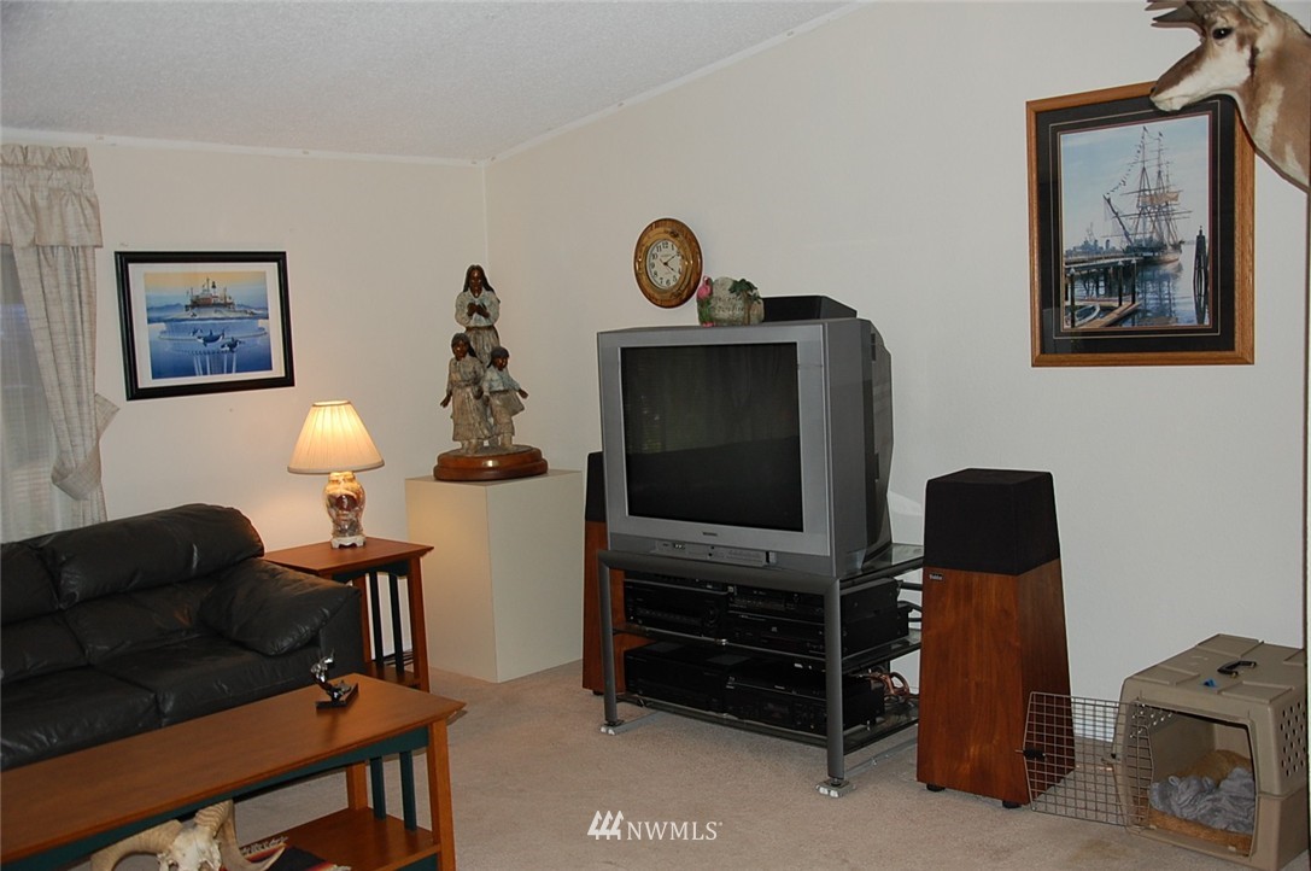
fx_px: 1309
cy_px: 436
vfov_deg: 36.8
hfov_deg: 53.2
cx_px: 656
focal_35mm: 36
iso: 400
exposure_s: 1/60
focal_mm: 24
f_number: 4
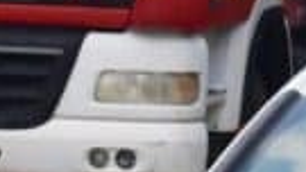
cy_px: -34
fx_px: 2759
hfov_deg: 6.2
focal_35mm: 340
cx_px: 535
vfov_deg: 3.6
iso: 1000
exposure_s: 1/1000
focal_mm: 38
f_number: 16
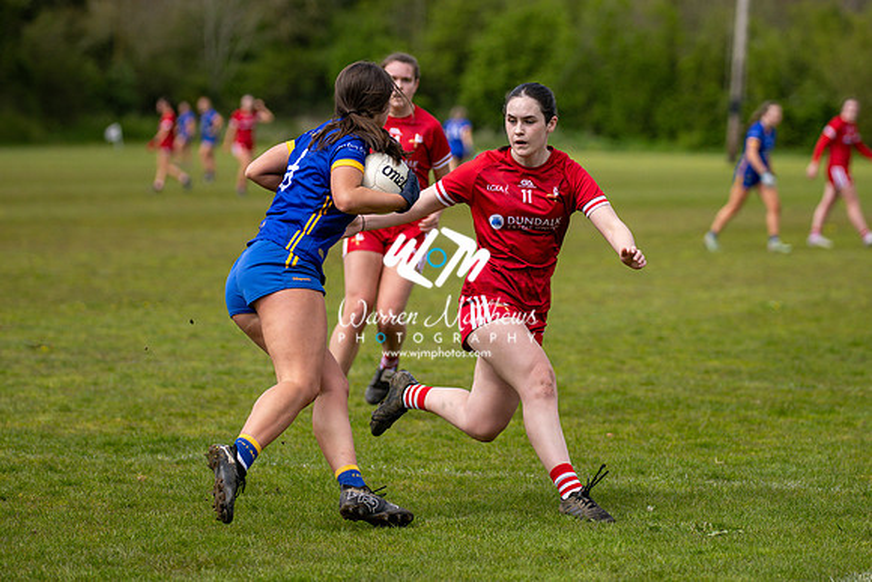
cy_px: 212
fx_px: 4636
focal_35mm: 191
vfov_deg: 7.2
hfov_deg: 10.7
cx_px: 469
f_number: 2.8
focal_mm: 145
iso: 280
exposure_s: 1/4000
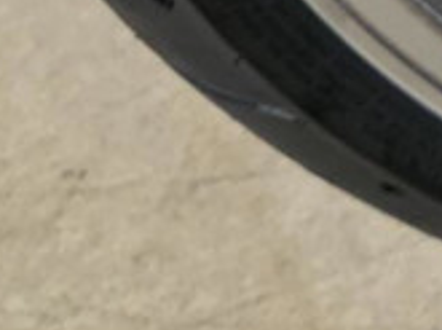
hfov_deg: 9.9
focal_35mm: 149
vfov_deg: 8.9
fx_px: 1898
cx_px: 1346
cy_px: -499
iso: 800
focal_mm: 6.3
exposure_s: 1/120
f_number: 1.7
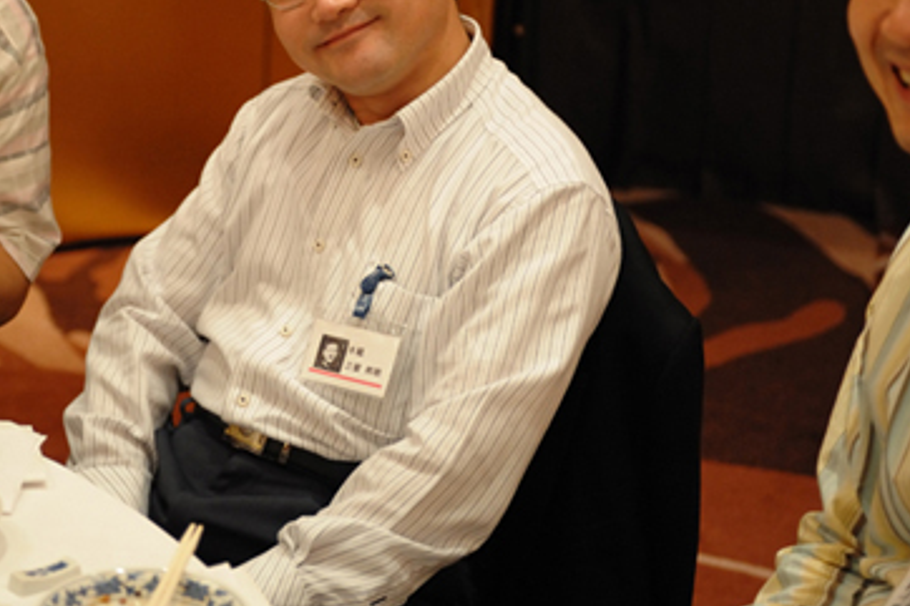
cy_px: 85
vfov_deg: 14.7
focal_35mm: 92
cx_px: 344
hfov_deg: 22.1
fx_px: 2324
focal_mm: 52
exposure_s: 1/125
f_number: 2.8
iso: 2800
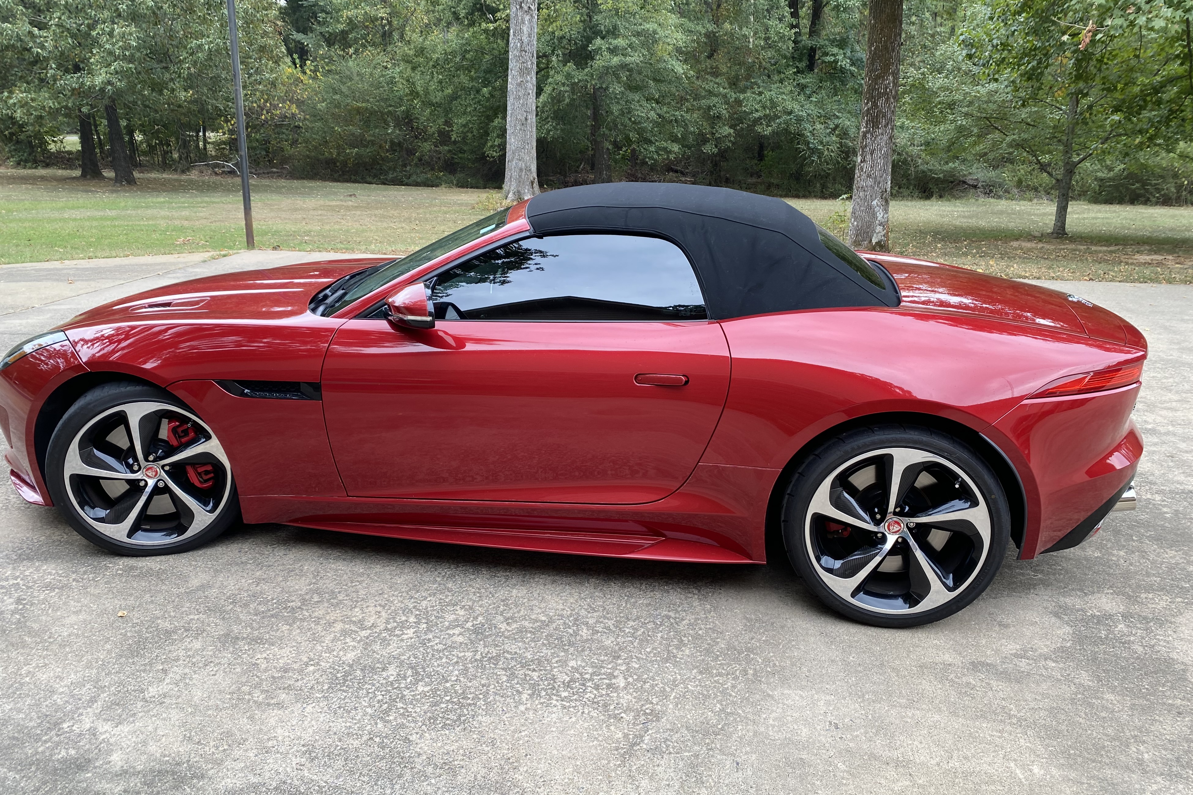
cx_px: 598
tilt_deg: -19.0
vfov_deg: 46.4
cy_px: 392
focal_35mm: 28
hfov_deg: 65.5
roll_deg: +0.9
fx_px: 928
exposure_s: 1/122
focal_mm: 4.25
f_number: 1.8
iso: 32
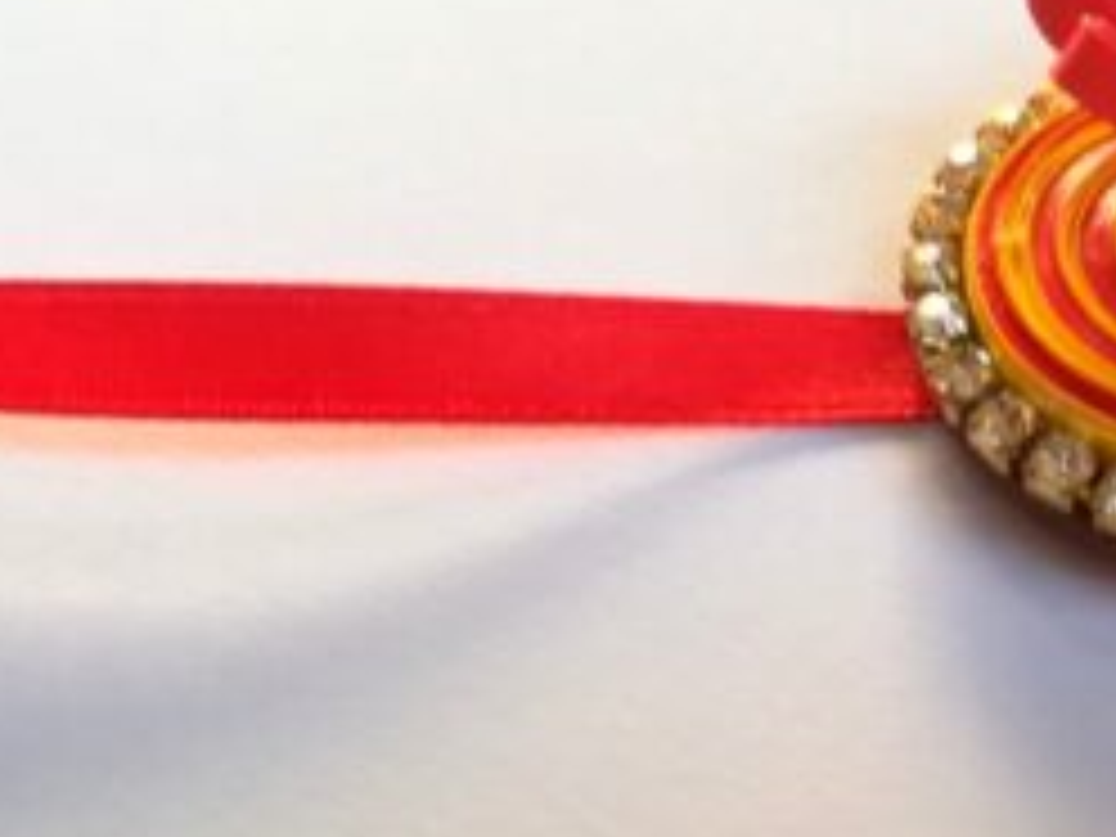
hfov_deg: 29.3
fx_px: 2031
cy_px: 518
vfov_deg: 23.2
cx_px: 1030
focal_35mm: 63
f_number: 2.2
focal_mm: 3.83
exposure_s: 1/33.3
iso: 125
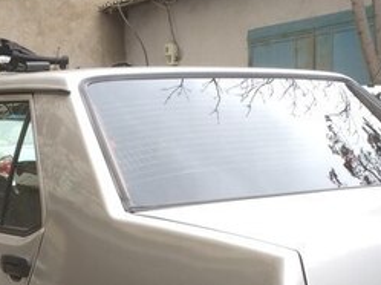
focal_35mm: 77
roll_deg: +2.2
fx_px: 846
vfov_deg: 17.9
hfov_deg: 25.4
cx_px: 205
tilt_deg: -16.1
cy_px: 369
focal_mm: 4.15
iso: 32
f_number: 2.2
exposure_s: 1/101
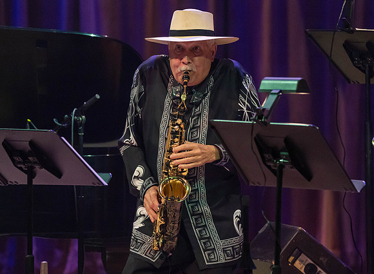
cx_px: 197
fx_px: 6152
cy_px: 103
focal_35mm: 574
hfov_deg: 3.5
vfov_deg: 2.6
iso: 3200
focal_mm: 400
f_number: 6.3
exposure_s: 1/250
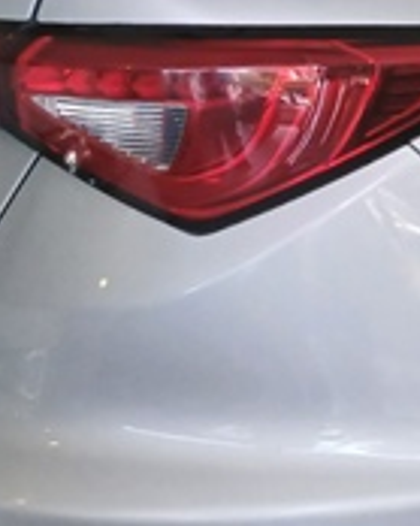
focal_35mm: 117
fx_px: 1820
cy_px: 263
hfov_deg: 11.7
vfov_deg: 16.4
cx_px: 861
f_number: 1.8
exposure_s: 1/60
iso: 160
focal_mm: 3.98
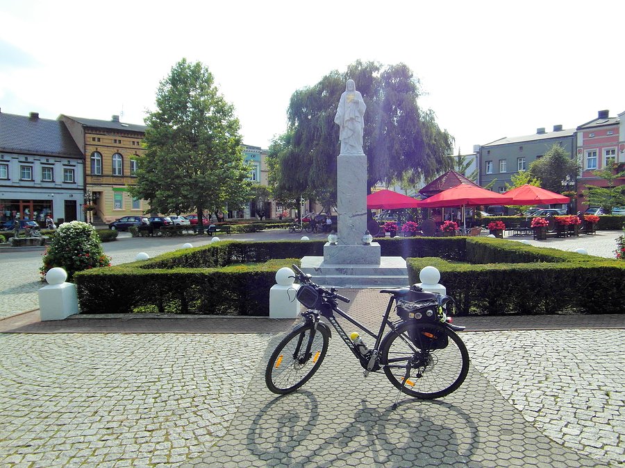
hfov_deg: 71.6
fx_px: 433
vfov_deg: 56.8
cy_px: 234
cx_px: 312
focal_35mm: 24
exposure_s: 1/750
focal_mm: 4
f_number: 3.2
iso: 100
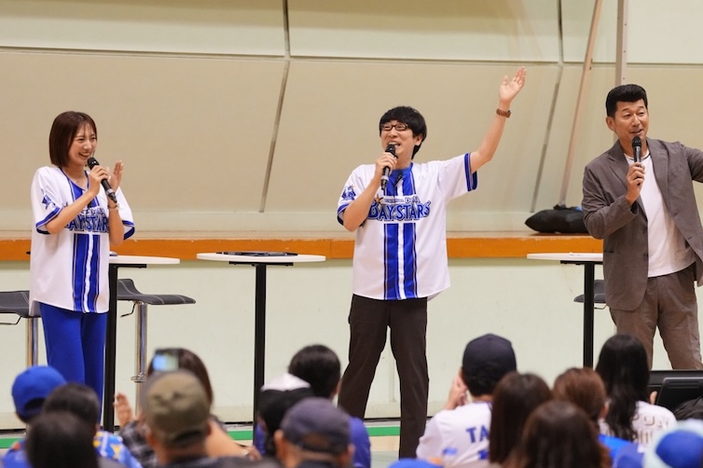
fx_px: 4665
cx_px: 402
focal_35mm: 239
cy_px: 306
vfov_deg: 5.7
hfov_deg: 8.6
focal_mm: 176
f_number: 3.5
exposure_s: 1/250
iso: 6400
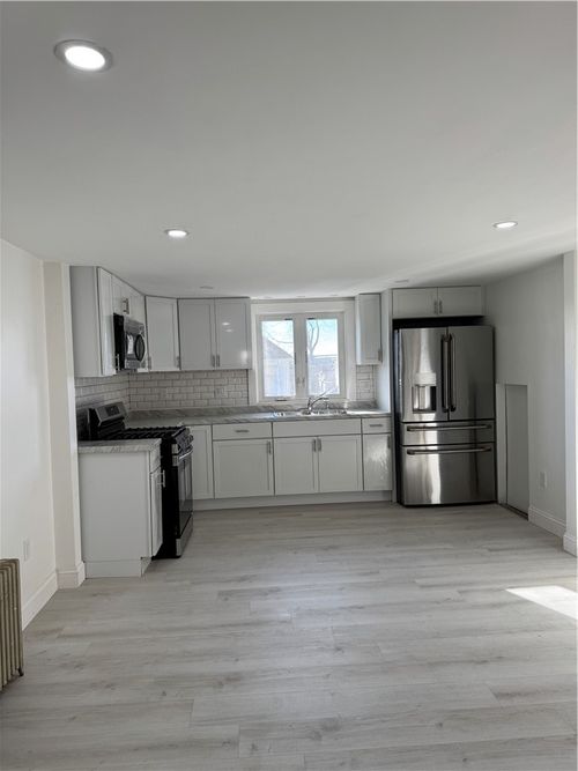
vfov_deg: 71.6
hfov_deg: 56.8
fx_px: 534
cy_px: 386
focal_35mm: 24
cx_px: 289
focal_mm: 6.76
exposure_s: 1/191
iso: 80
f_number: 1.78
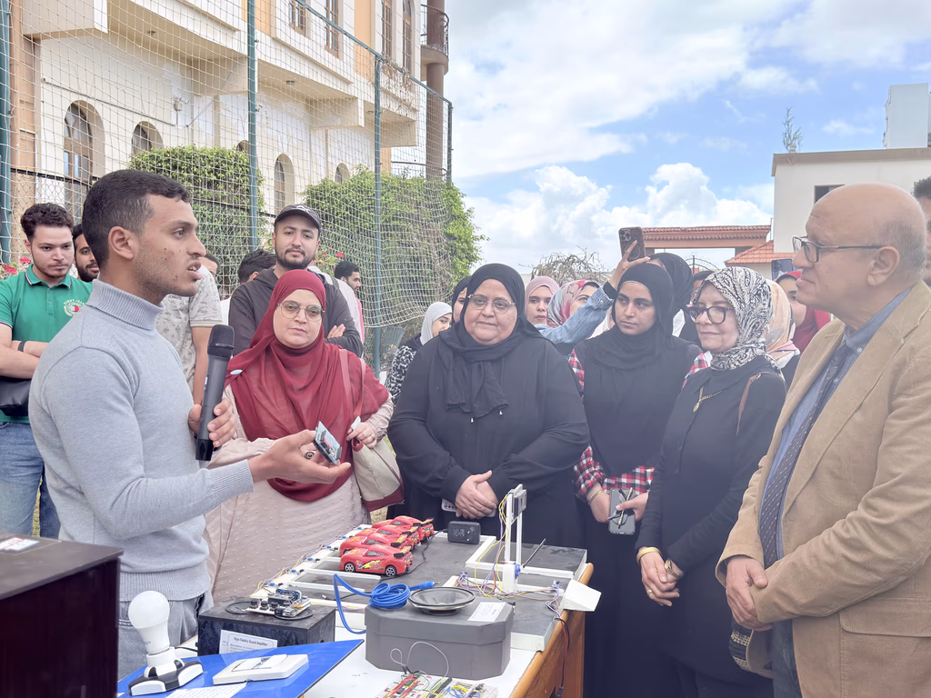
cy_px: 349
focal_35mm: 36
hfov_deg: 51.4
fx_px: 968
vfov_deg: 39.7
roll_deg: -0.9
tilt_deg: -1.4
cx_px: 466
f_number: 1.78
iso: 80
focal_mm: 6.76
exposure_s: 1/1353
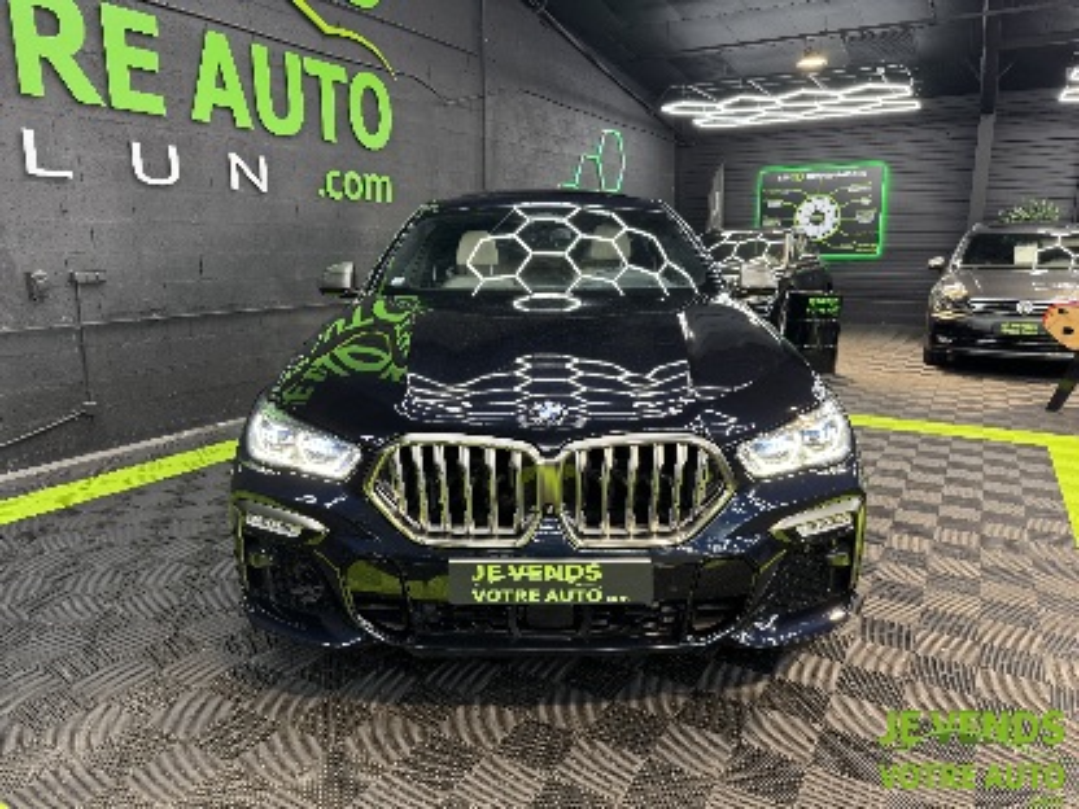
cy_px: 404
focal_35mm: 24
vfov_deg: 56.8
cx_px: 540
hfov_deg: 71.6
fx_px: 748
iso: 200
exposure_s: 1/54
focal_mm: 6.76
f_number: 1.78
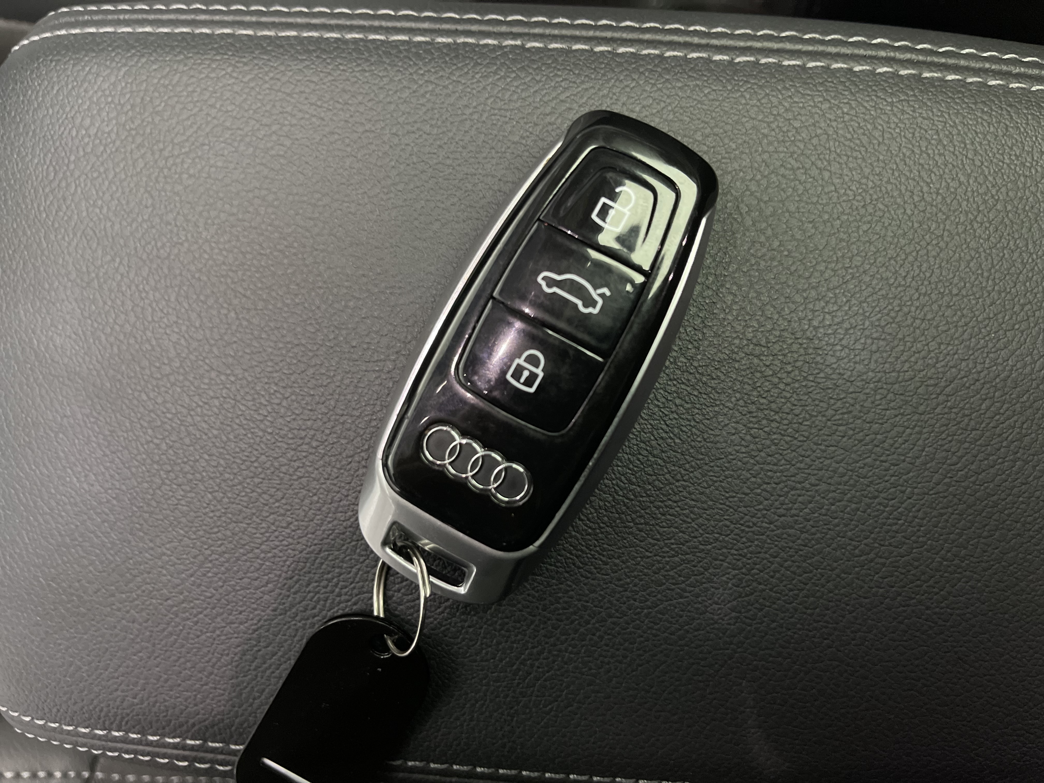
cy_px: 392
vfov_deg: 53.1
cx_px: 522
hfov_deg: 67.3
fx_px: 784
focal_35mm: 26
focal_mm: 5.1
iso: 800
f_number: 1.6
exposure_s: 1/25
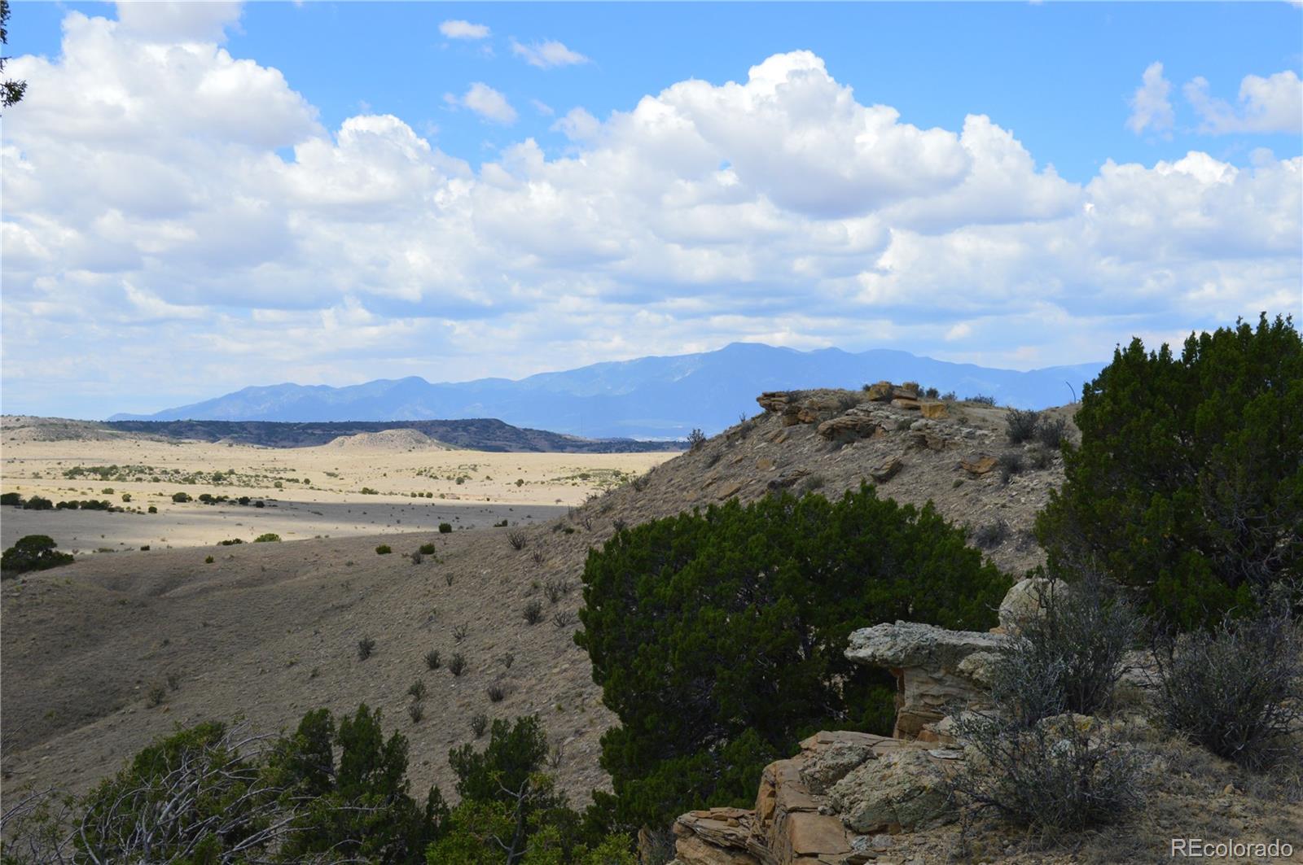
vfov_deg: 31.8
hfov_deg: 46.4
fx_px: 1518
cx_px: 652
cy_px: 432
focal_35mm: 42
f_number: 11
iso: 400
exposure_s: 1/400
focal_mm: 28
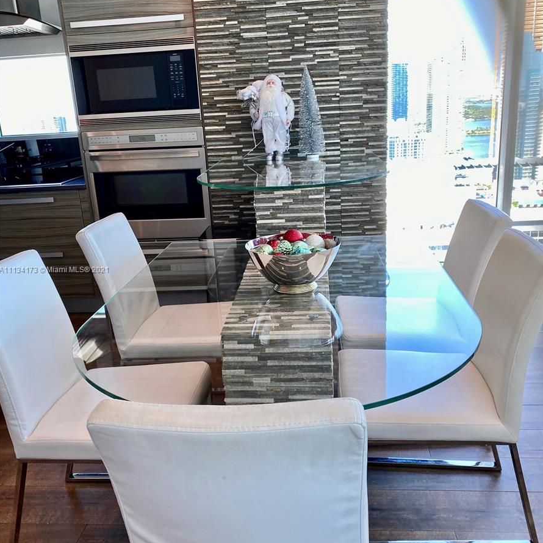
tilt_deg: -15.6
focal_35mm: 31
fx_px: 550
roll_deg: +3.8
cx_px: 272
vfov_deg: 52.5
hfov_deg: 52.5
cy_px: 270
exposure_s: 1/120
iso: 32
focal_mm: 4.25
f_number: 1.8
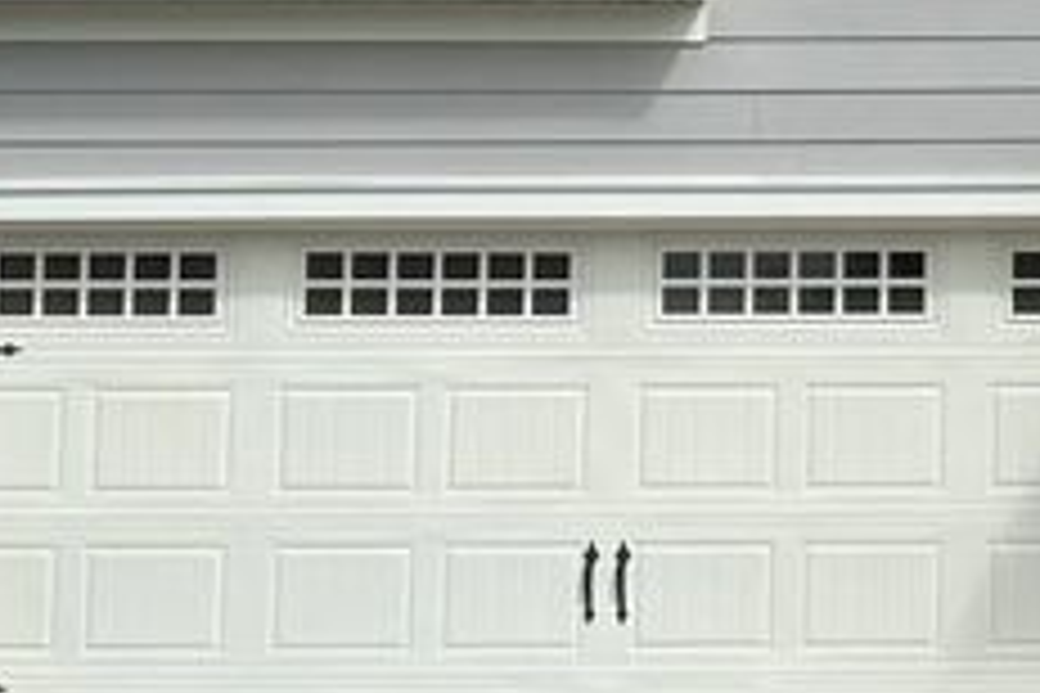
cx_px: 1310
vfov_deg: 11.4
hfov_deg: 16.2
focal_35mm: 120
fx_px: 3466
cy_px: 90
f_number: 1.5
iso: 50
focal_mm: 5.7
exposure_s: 1/6579
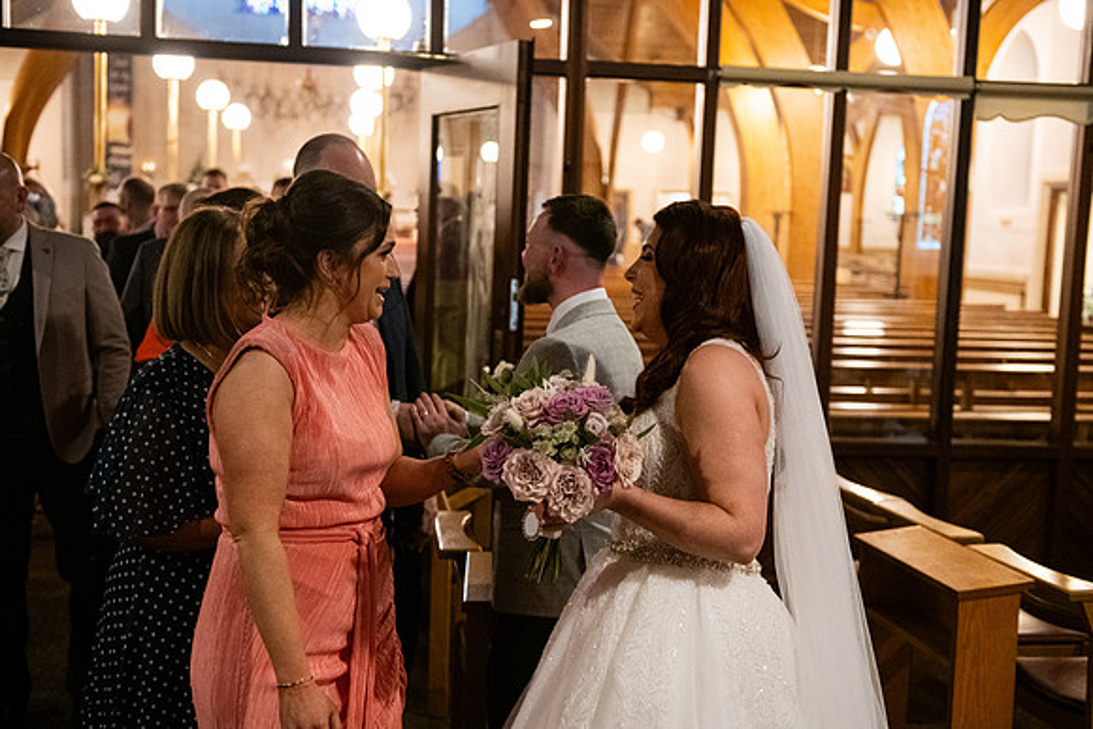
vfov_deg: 28.1
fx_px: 1458
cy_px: 364
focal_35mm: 48
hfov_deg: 41.1
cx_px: 546
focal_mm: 48
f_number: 3.5
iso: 2500
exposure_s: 1/160
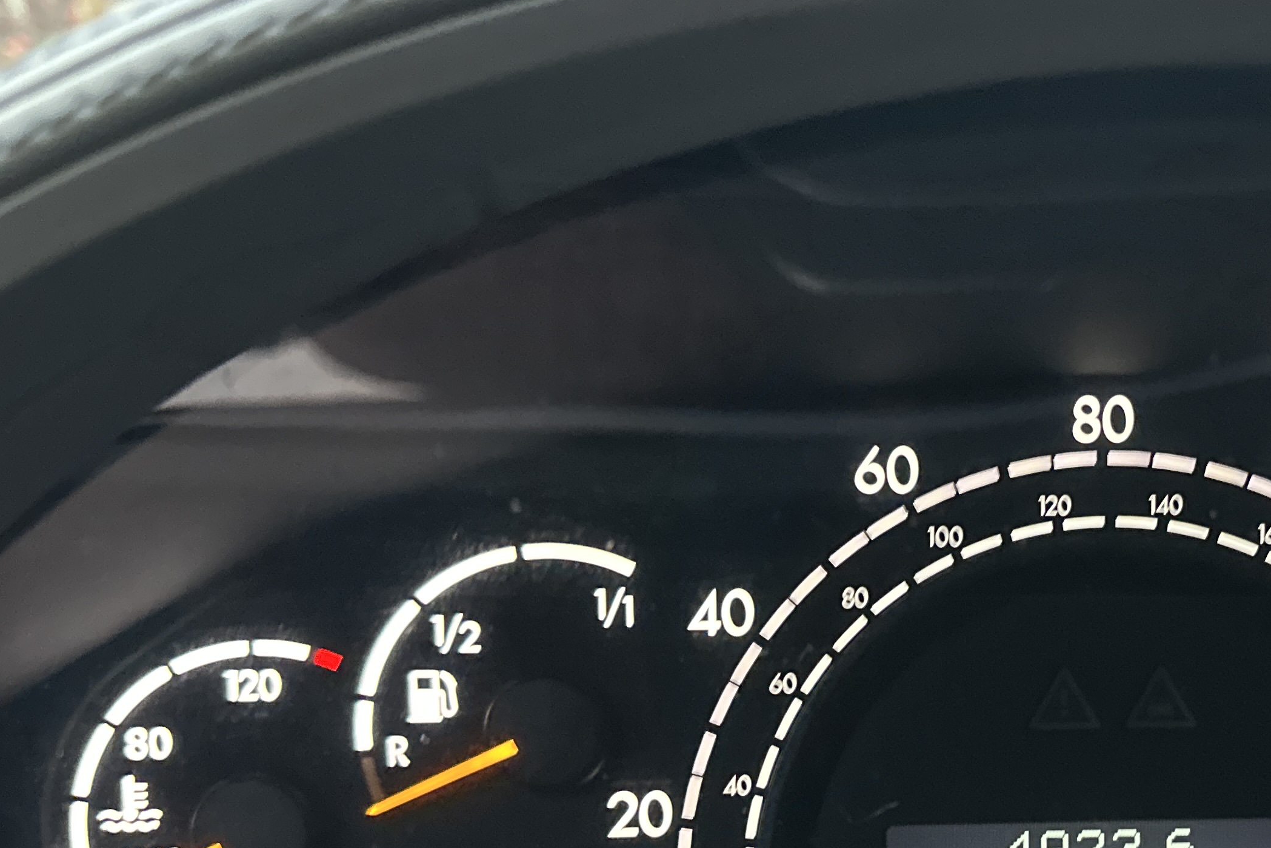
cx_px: 1024
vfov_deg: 27.4
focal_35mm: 48
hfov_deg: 39.4
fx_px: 1695
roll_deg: -2.4
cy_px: 710
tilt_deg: -22.6
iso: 1000
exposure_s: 1/42
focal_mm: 6.86
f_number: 1.78
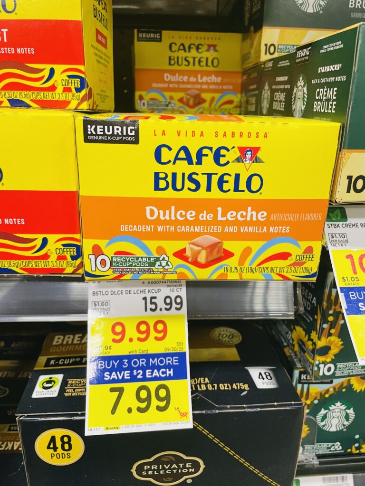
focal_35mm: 26
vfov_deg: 67.3
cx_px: 182
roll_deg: +0.2
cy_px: 243
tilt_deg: -19.1
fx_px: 366
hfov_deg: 53.1
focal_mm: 4.2
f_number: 1.6
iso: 80
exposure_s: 1/60
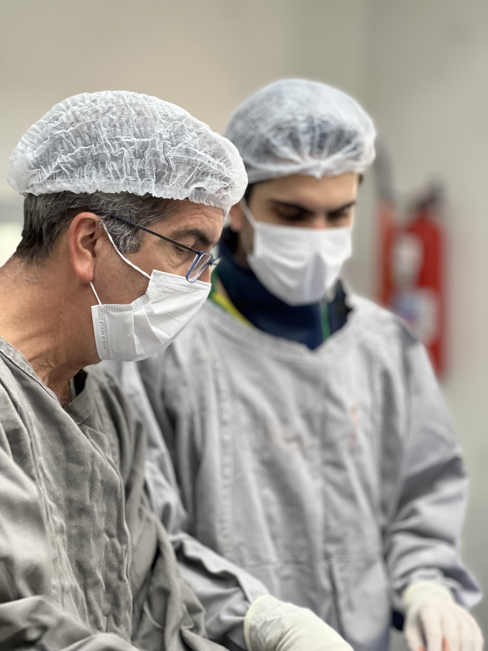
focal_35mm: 77
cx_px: 244
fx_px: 1447
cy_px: 326
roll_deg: -0.7
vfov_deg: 25.3
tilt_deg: -3.3
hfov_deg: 19.1
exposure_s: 1/40
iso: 160
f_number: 2.8
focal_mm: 9
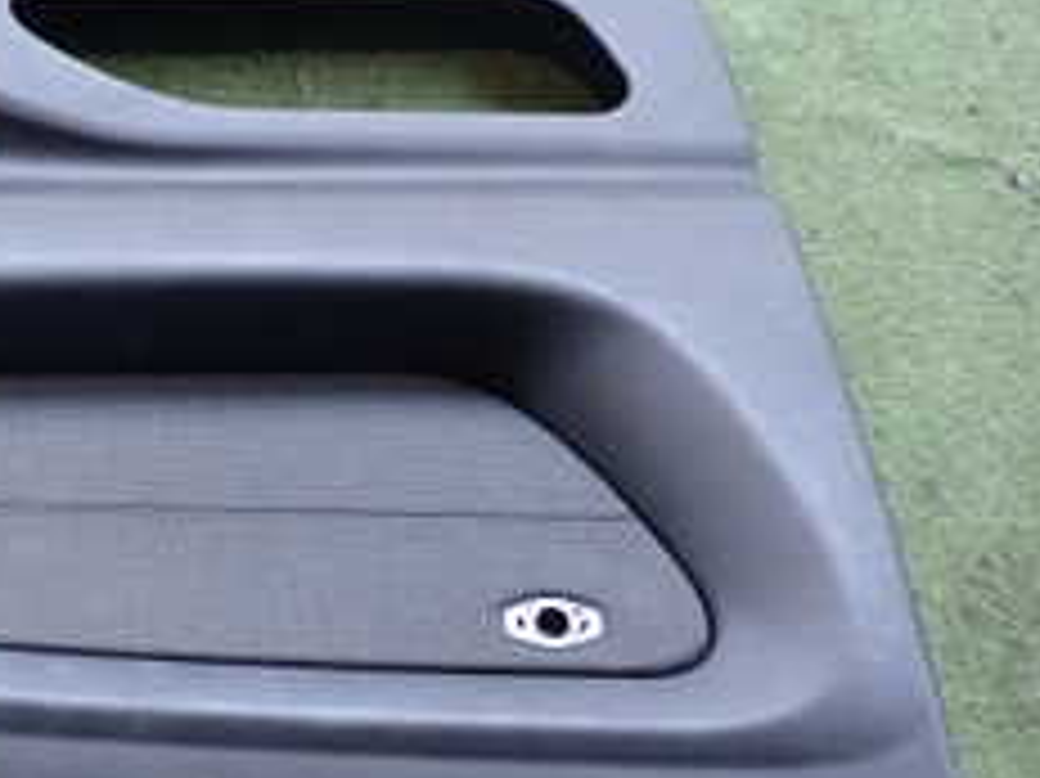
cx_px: -225
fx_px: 2342
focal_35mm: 78
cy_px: 378
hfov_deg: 22.9
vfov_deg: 18.9
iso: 200
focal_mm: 5.4
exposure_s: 1/80
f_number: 2.3
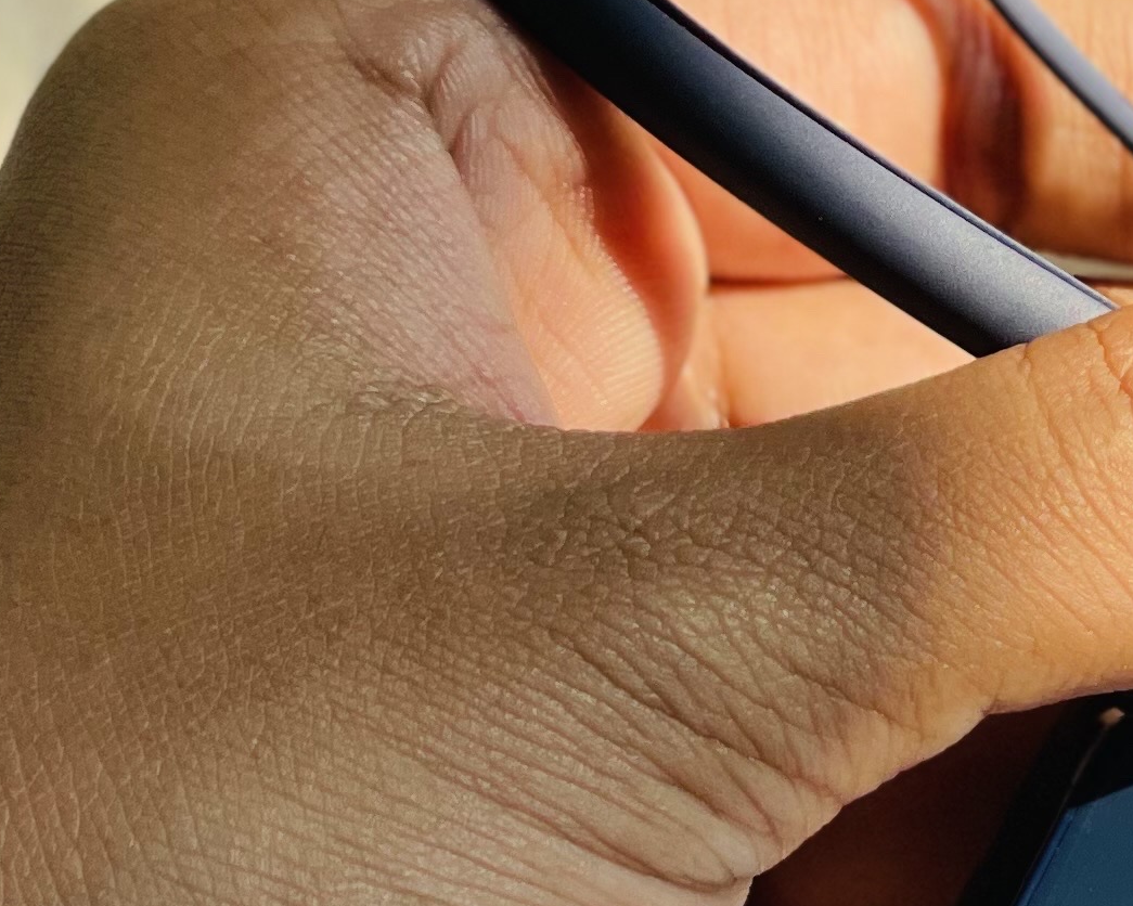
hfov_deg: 8.0
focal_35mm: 241
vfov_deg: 6.4
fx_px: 8081
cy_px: 203
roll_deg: +20.0
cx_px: 1259
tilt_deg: -31.7
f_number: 2.2
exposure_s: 1/121
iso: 50
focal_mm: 7.5
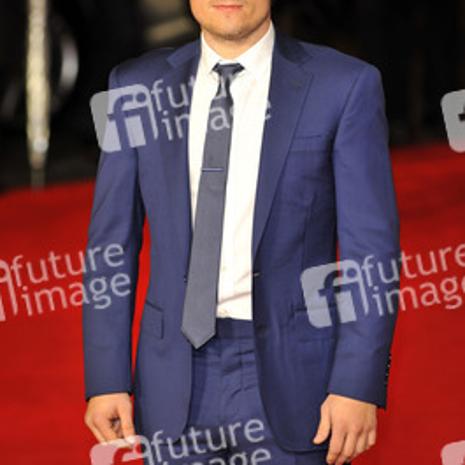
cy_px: 198
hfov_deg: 8.8
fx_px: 3024
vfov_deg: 8.8
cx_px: 232
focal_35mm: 199
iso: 1000
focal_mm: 155
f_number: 4
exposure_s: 1/250
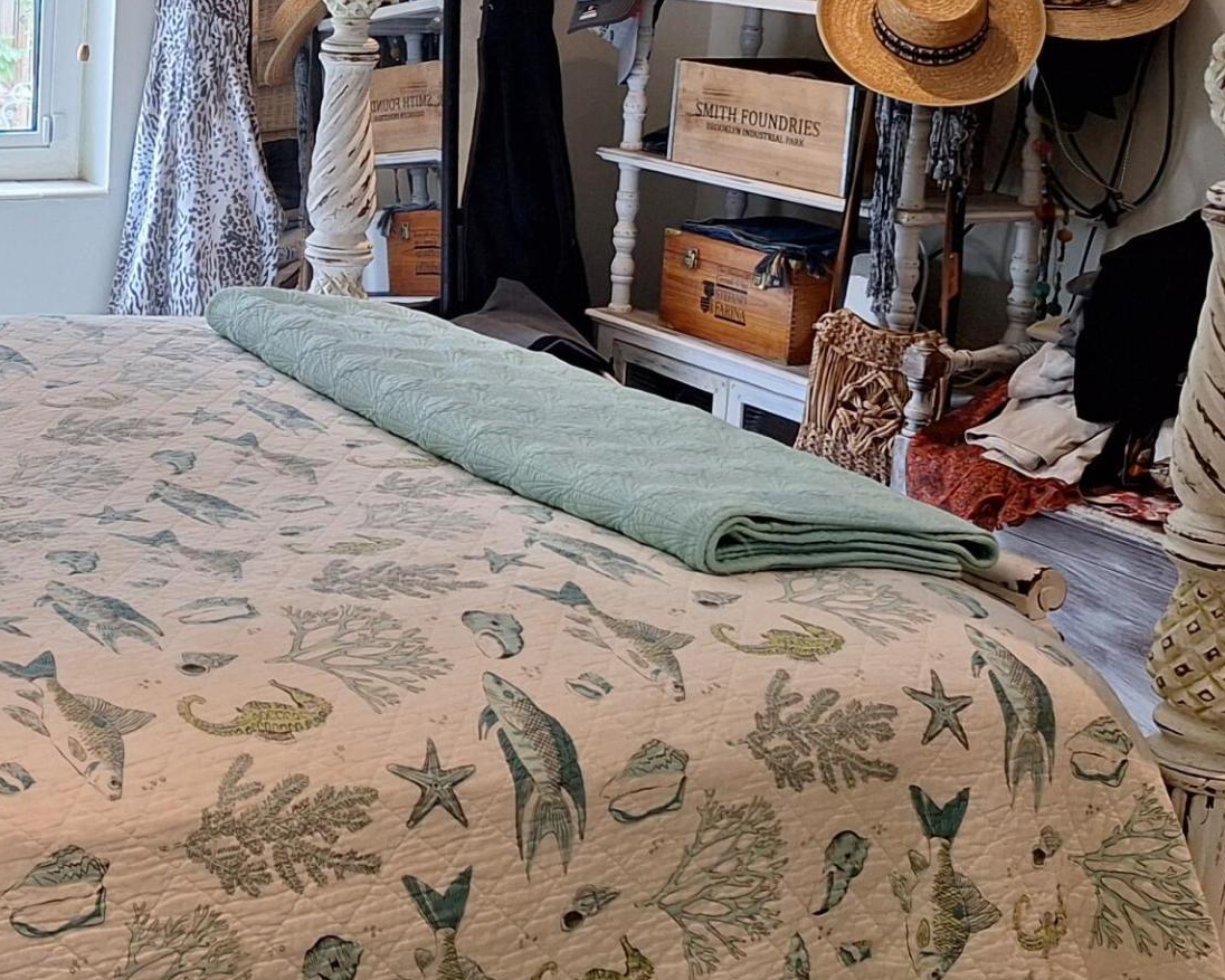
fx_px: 2139
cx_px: -84
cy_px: 142
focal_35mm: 59
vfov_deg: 25.2
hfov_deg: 29.2
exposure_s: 1/40
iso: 100
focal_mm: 5.54
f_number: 1.8
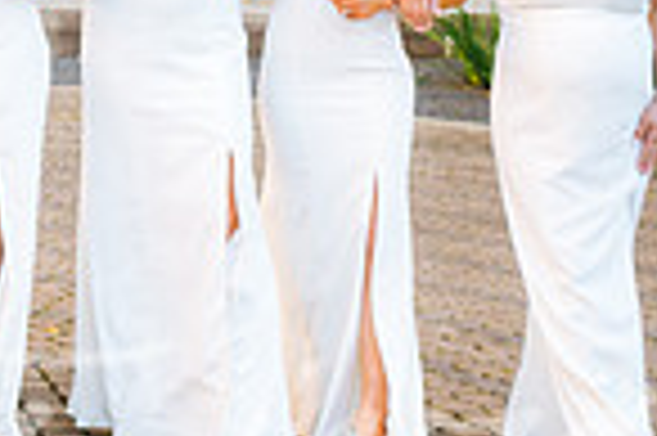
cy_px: -54
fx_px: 1951
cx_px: -364
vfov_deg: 12.5
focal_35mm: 107
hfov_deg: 17.1
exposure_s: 1/320
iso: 400
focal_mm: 27
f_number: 3.2
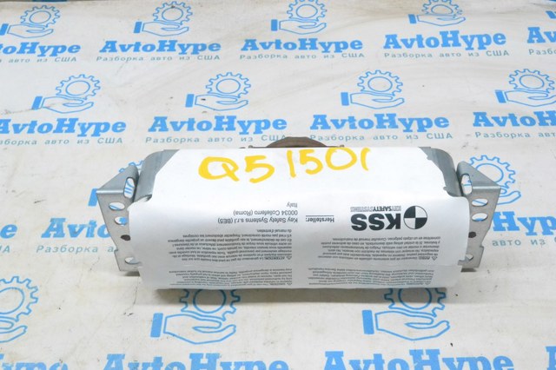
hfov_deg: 45.0
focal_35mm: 44
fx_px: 671
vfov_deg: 30.8
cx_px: 278
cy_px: 185
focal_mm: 29
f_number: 13
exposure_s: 1/100
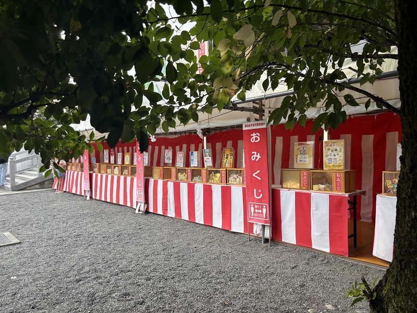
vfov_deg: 53.1
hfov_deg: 67.3
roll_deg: +0.9
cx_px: 208
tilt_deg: -1.7
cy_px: 156
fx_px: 313
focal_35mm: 26
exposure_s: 1/490
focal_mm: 5.96
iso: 50
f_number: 1.6
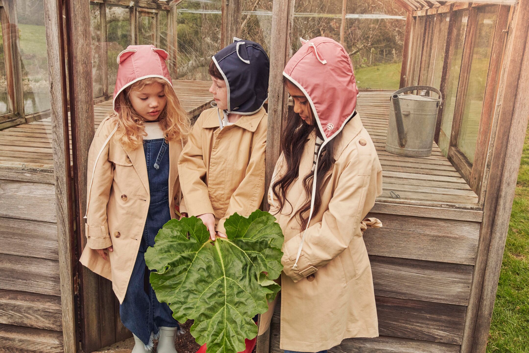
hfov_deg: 53.1
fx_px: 529
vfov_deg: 36.9
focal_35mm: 36
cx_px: 264
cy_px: 176
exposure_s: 1/320
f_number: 10
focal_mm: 36
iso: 800
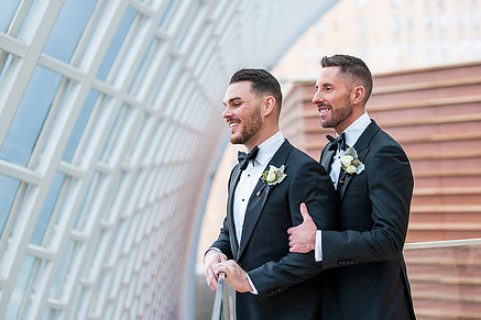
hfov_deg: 21.9
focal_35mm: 93
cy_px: 148
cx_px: 238
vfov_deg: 14.7
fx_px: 1242
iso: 800
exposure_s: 1/500
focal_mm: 70
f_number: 2.8
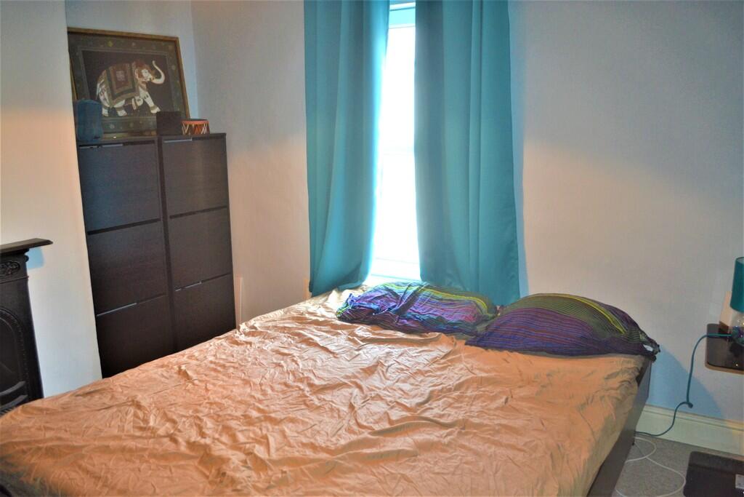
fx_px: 620
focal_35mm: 30
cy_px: 248
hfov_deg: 61.9
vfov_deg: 43.6
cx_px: 372
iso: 560
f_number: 3.8
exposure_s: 1/60
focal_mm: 20
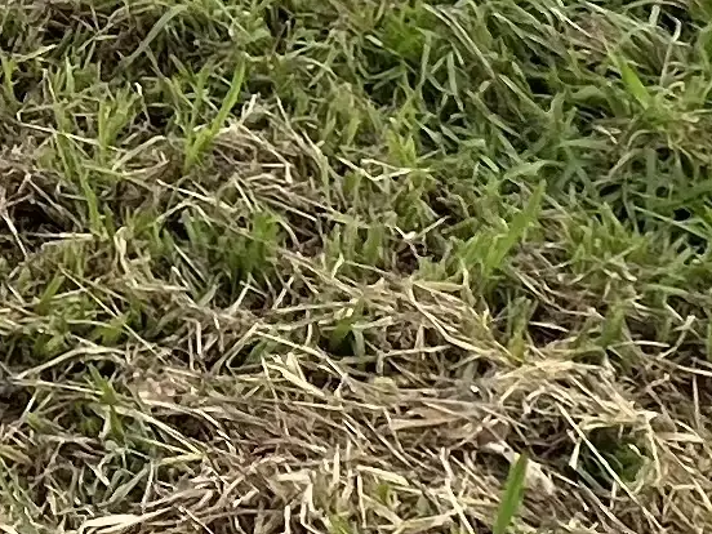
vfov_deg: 12.3
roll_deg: -0.1
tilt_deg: -4.9
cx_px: -792
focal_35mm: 95
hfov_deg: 15.5
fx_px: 1954
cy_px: -753
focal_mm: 1.57
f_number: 1.8
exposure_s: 1/732
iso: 32
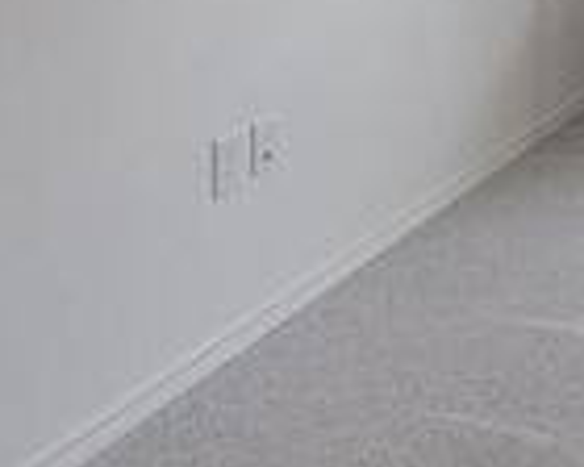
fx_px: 968
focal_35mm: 56
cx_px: 993
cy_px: -204
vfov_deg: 22.8
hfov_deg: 22.8
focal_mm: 13
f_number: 13
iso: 200
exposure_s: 1/6
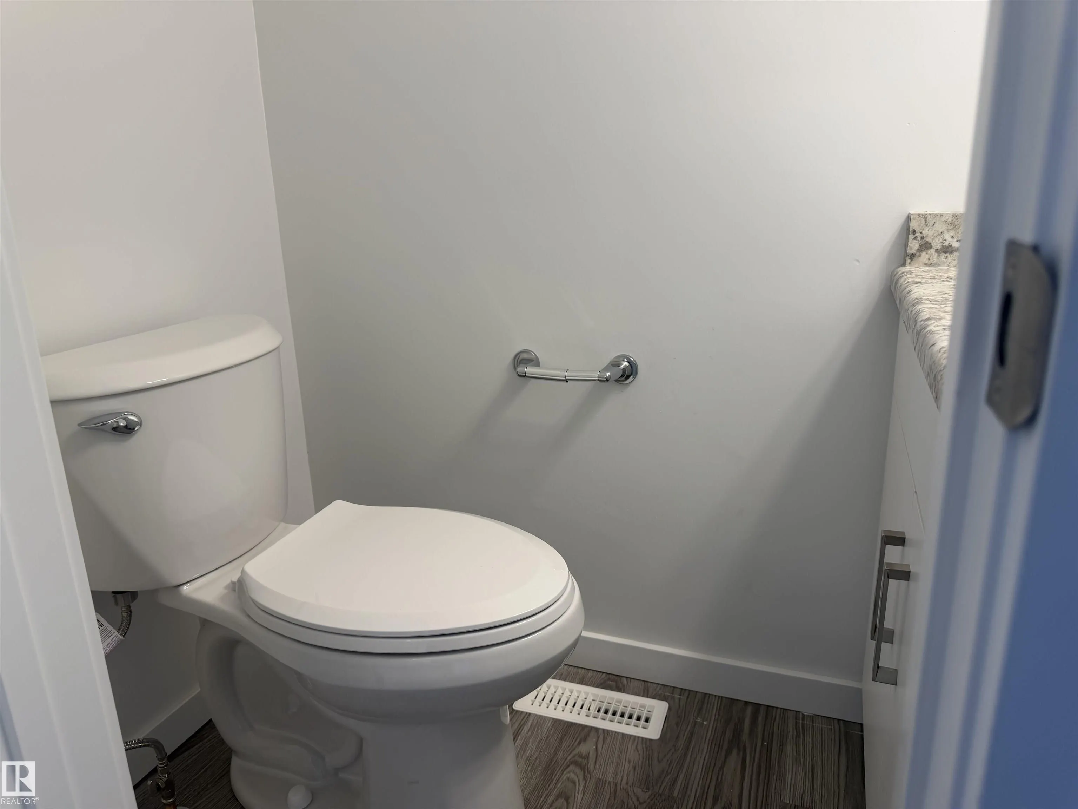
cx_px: 539
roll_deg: +1.6
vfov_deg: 56.8
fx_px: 747
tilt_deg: -16.7
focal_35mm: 24
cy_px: 404
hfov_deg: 71.6
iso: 80
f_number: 1.78
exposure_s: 1/120
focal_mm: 6.76
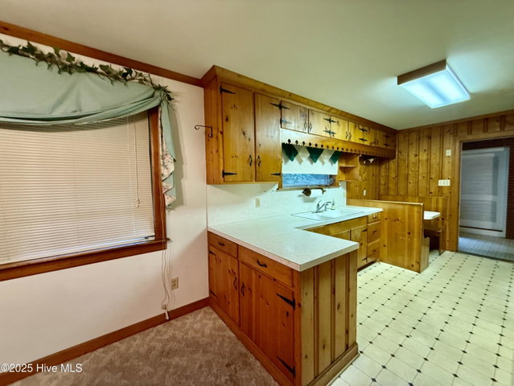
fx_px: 208
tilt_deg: +0.0
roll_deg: +2.8
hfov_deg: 102.0
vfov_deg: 85.7
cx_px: 257
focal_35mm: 14
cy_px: 193
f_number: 2.2
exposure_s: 1/60
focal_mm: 2.22
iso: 320
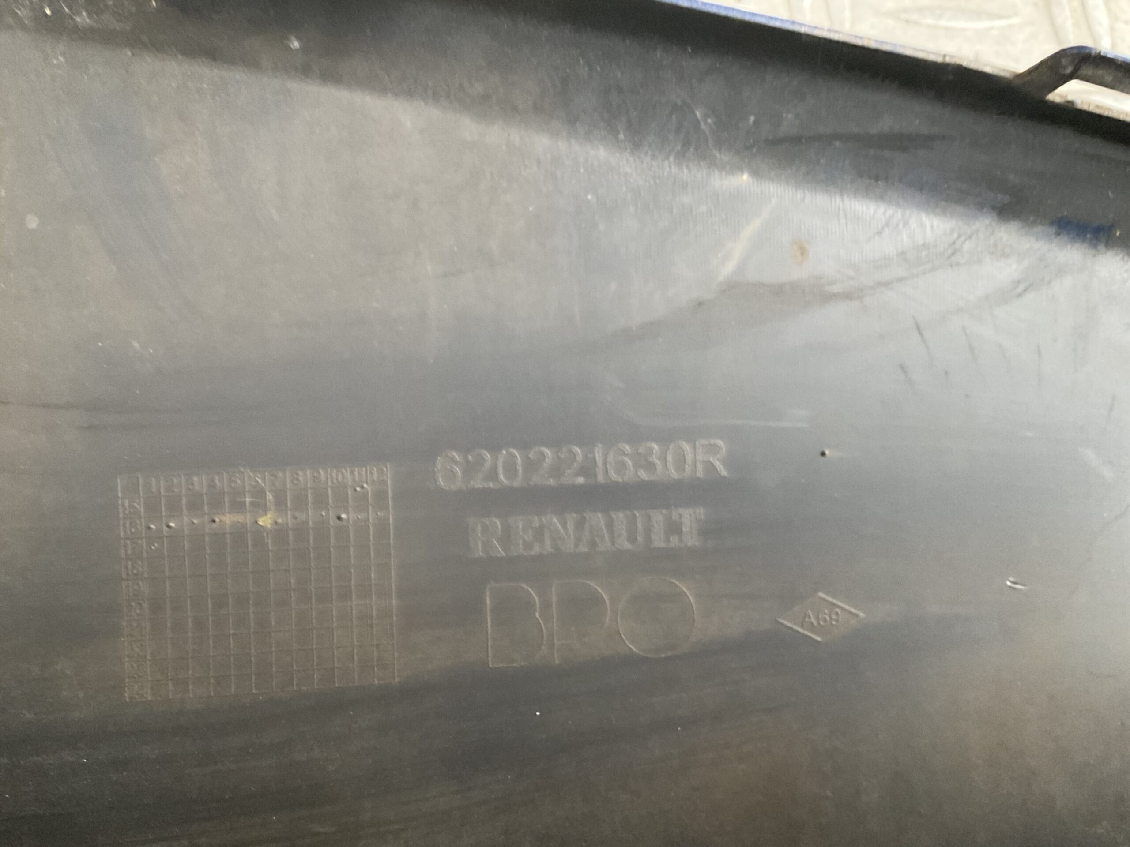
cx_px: 565
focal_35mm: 29
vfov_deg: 48.2
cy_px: 424
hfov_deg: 61.7
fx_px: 947
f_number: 1.8
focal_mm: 3
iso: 320
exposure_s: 1/30
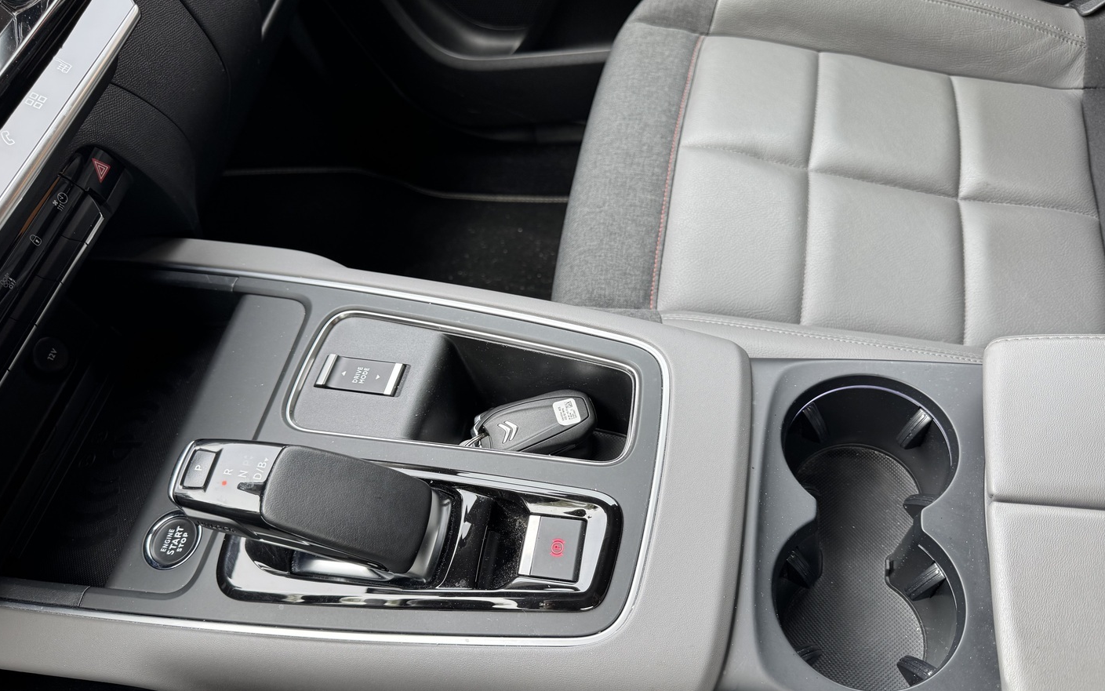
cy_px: 385
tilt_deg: -56.8
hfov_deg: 70.4
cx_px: 561
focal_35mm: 26
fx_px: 783
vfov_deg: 47.5
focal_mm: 6.76
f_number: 1.78
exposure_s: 1/121
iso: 80
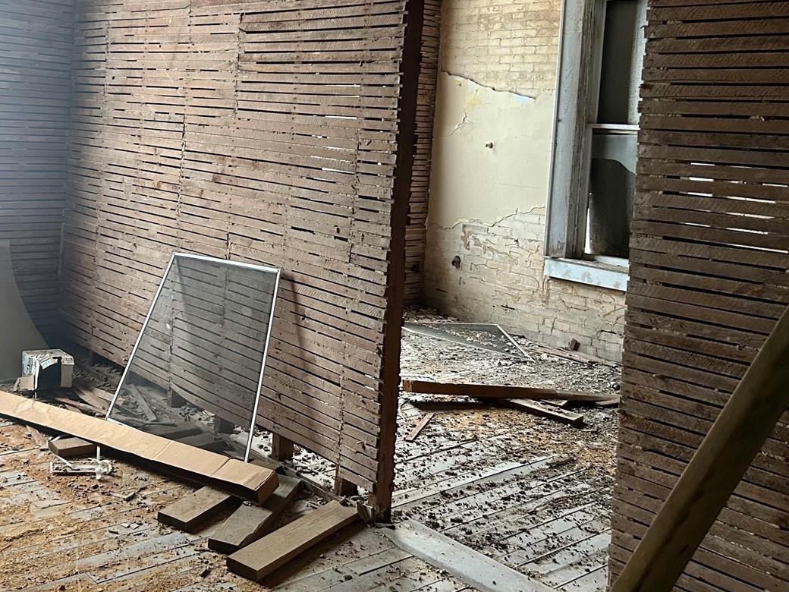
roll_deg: -3.4
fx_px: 912
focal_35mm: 40
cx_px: 254
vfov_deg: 35.2
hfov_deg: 46.0
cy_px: 147
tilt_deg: -2.1
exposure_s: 1/42
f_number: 1.5
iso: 400
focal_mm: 5.7
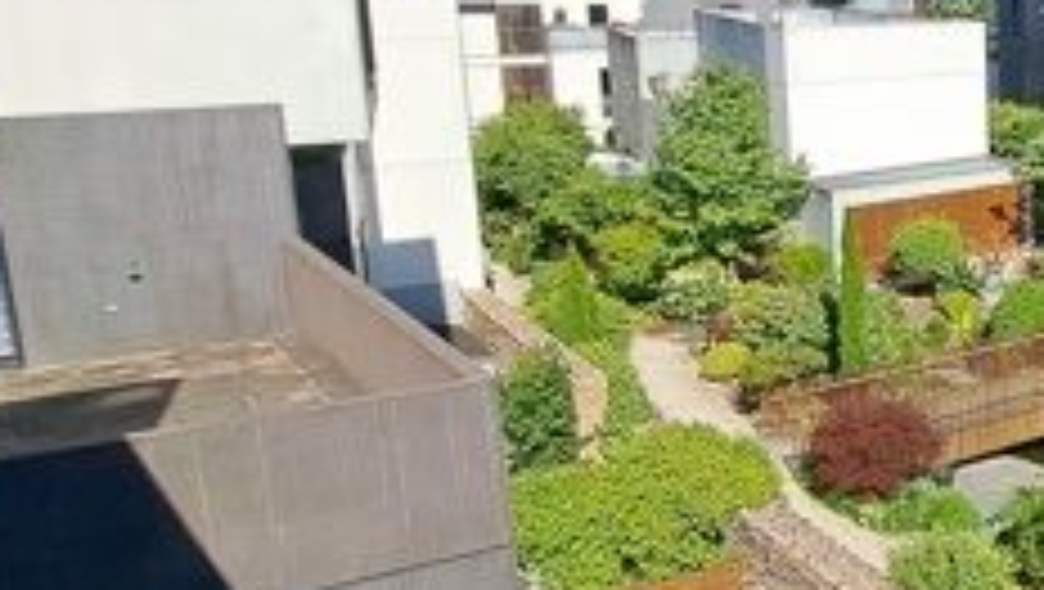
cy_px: 149
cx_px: 1305
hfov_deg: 36.8
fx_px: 1081
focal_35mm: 39
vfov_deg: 30.0
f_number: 2.2
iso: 50
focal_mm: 1.74
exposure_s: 1/1603
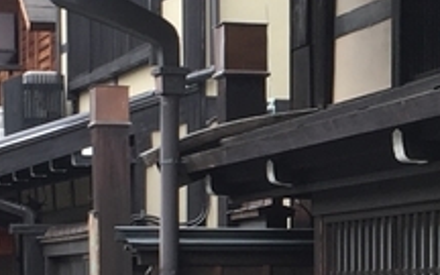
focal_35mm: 171
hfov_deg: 11.9
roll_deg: +0.1
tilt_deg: -1.1
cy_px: 320
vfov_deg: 7.6
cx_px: 548
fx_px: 2051
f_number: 2.2
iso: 25
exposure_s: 1/120
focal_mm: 4.15
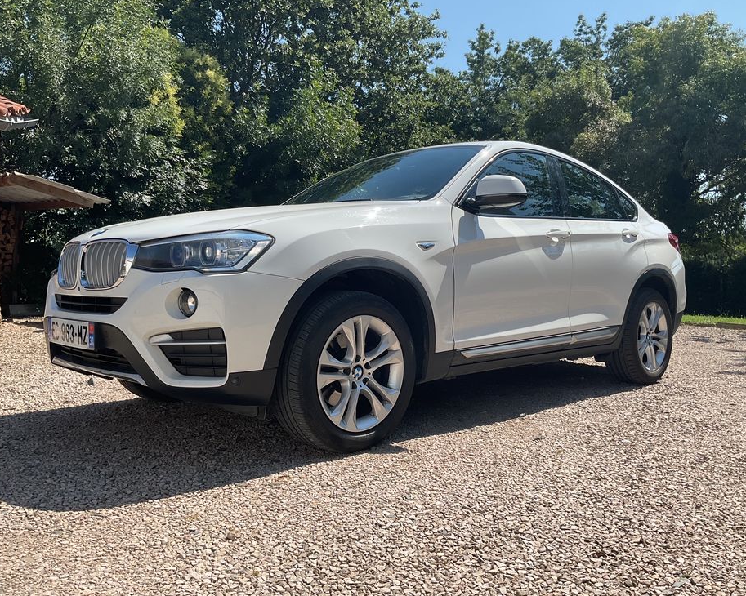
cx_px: 385
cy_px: 301
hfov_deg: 57.2
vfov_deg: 47.1
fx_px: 684
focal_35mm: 31
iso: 16
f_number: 1.8
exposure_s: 1/1786
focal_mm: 3
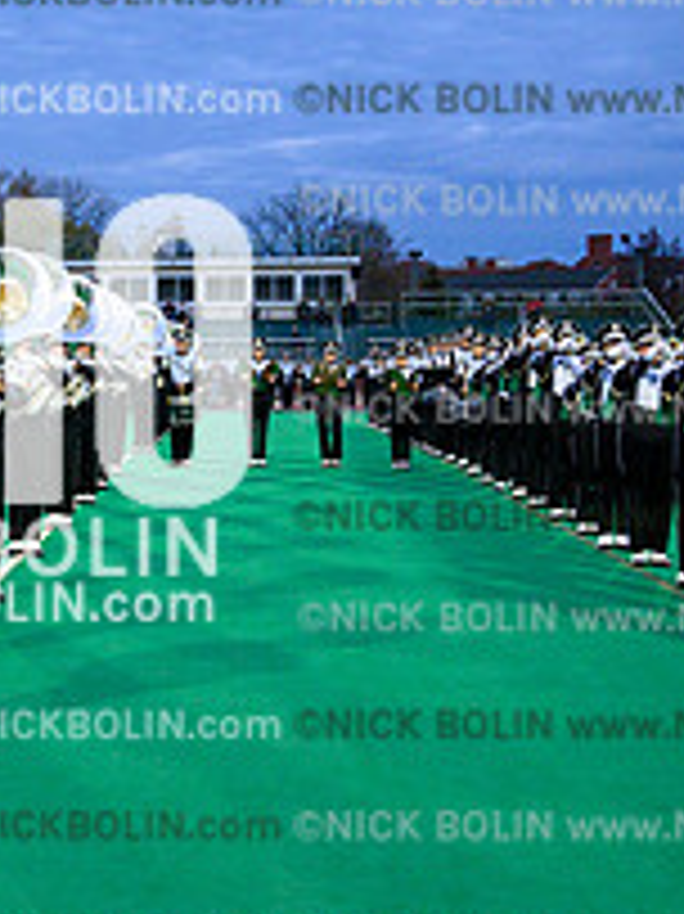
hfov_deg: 21.1
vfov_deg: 29.4
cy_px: 410
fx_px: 1741
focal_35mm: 66
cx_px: -68
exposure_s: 1/500
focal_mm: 24
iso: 2500
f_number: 4
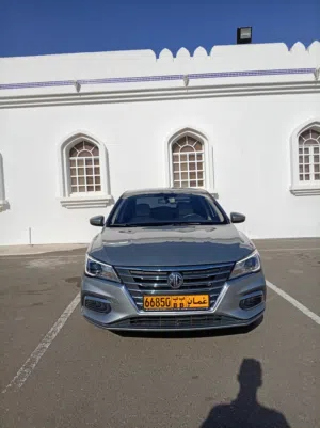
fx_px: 309
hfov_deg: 54.8
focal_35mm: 25
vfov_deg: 69.4
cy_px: 214
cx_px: 160
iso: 101
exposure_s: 1/4032
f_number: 1.8
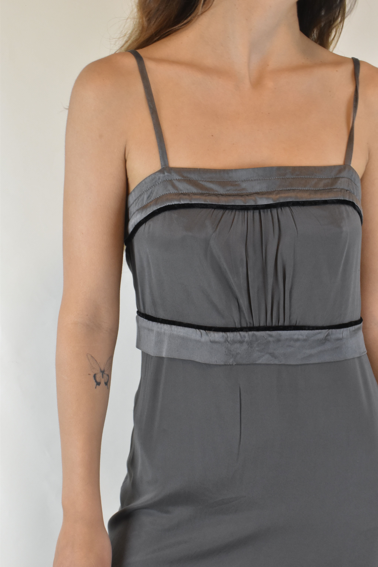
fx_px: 850
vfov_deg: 36.9
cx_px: 189
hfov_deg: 25.1
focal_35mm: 54
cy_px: 284
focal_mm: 36
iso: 1600
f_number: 16
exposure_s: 1/25
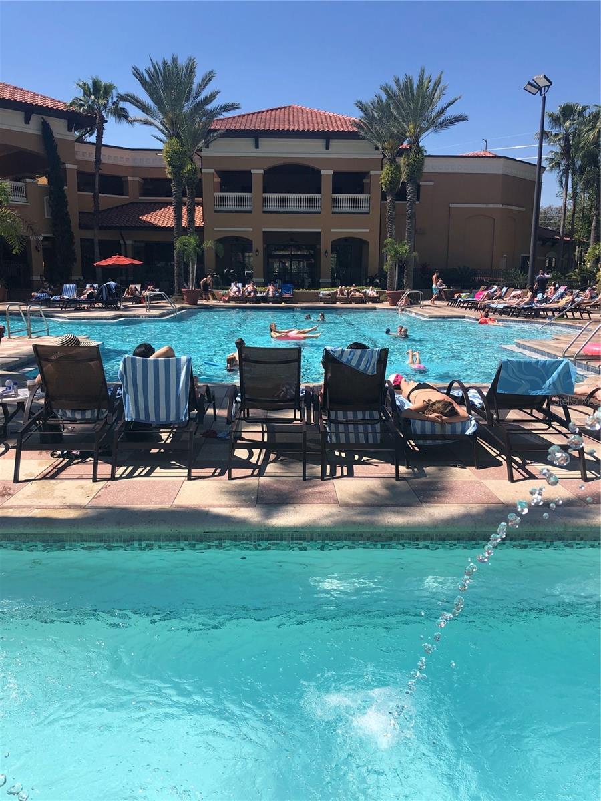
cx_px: 300
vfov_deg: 63.4
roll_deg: -1.3
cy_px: 400
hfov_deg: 49.7
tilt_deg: -11.3
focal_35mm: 28
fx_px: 648
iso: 20
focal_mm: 3.99
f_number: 1.8
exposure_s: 1/2114
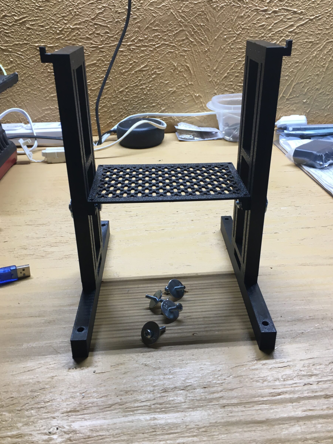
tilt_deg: -27.0
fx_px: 398
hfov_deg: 45.4
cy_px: 212
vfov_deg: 58.3
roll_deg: +2.6
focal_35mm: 31
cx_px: 172
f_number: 2.2
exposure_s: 1/30
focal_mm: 4.15
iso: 25
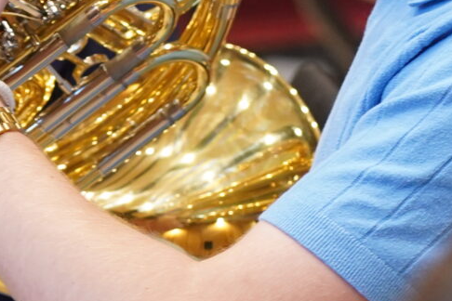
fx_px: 8525
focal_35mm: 679
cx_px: -94
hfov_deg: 3.0
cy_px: -111
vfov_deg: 2.0
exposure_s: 1/100
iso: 2000
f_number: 4
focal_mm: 129
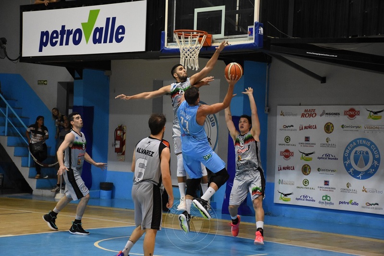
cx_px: 192
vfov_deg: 16.3
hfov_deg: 24.2
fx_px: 896
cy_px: 128
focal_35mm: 84
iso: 3200
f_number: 4.8
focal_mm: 56
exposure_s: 1/400
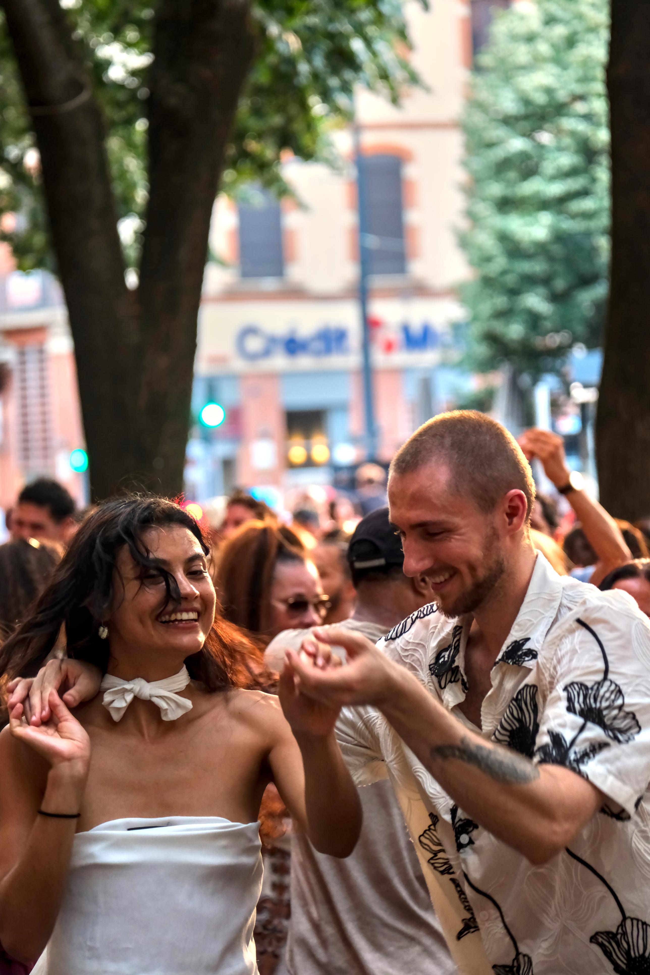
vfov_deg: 14.3
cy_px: 488
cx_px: 325
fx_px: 3873
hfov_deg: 9.6
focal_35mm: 143
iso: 1600
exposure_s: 1/125
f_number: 4
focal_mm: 95
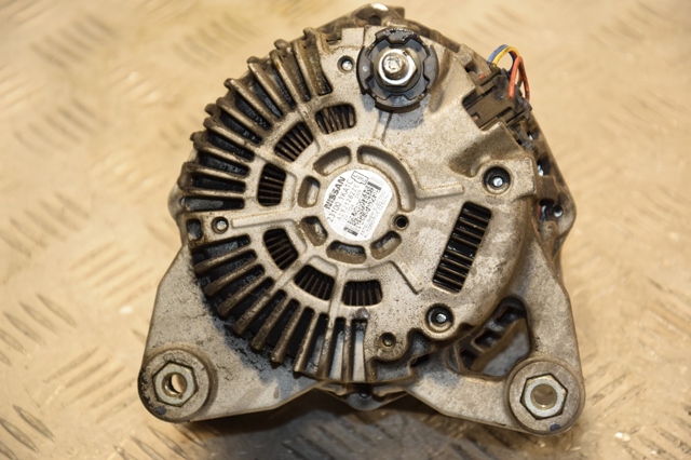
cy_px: 230
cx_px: 346
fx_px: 2446
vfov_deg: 10.7
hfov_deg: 16.1
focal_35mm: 128
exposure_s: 1/125
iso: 800
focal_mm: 85
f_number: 5.6
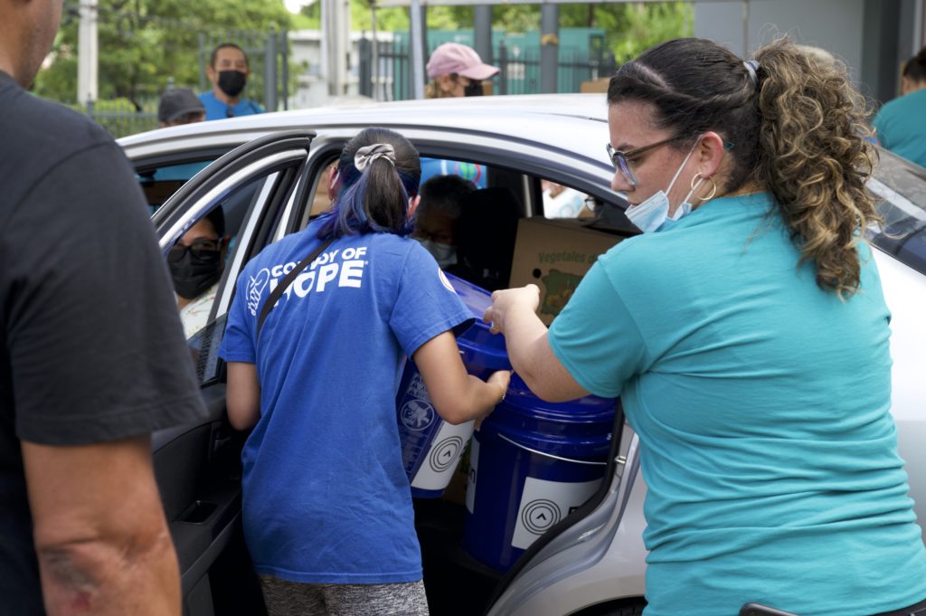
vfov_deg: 25.0
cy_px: 308
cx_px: 463
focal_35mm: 54
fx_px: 1388
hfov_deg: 36.9
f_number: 5.6
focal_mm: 54
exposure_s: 1/250
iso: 200
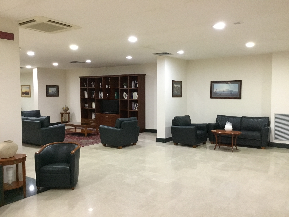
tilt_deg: -4.6
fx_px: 259
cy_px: 108
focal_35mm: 31
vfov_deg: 45.4
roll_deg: +2.1
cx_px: 144
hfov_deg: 58.4
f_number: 2.4
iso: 320
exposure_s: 1/17
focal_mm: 3.3
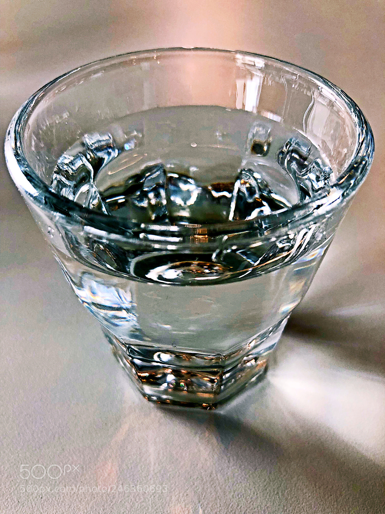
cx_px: 192
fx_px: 415
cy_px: 257
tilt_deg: -45.4
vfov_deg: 63.4
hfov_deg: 49.7
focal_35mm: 28
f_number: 1.8
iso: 32
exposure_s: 1/50
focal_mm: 4
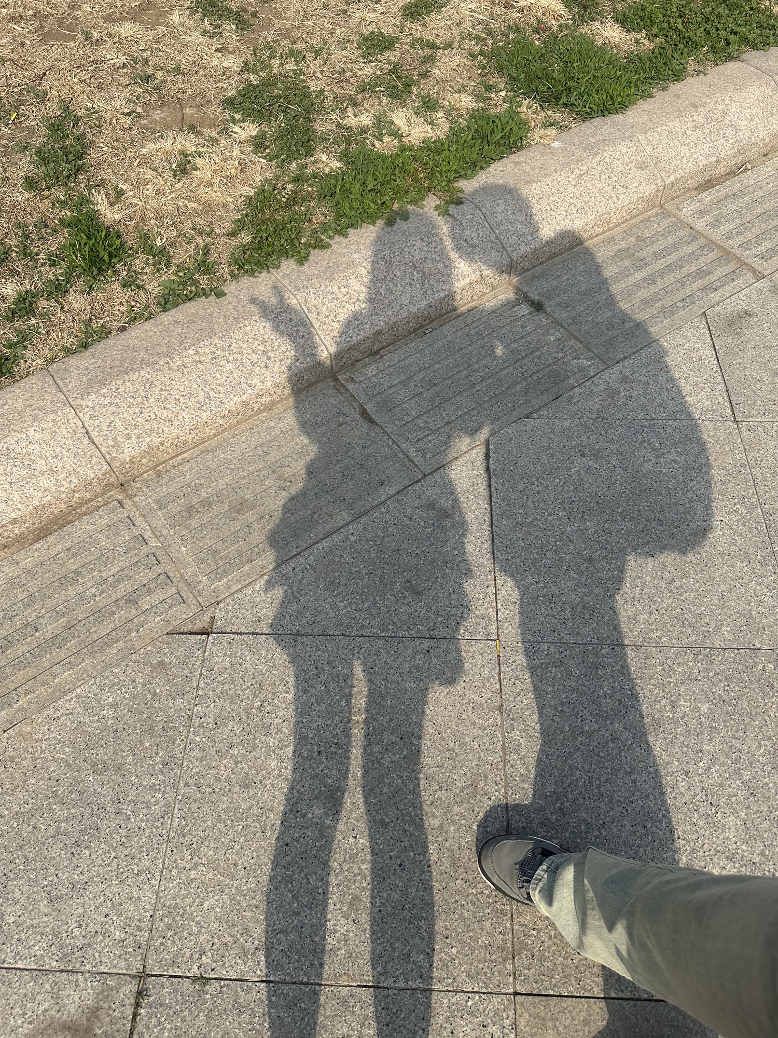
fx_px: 719
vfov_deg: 71.6
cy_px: 519
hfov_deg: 56.8
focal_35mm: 24
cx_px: 389
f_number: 1.78
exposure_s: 1/4762
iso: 80
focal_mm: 6.86
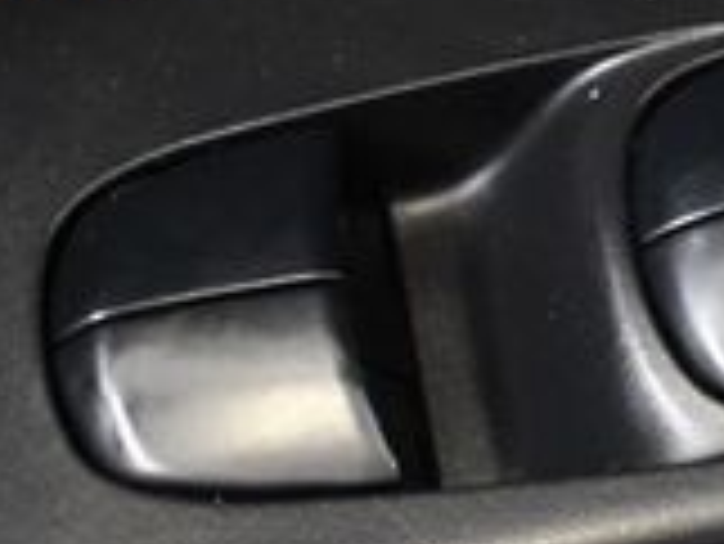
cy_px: 315
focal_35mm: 161
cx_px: 1052
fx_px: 3370
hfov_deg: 11.8
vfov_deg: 9.2
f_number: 3.8
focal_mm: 21
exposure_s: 1/60
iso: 3200
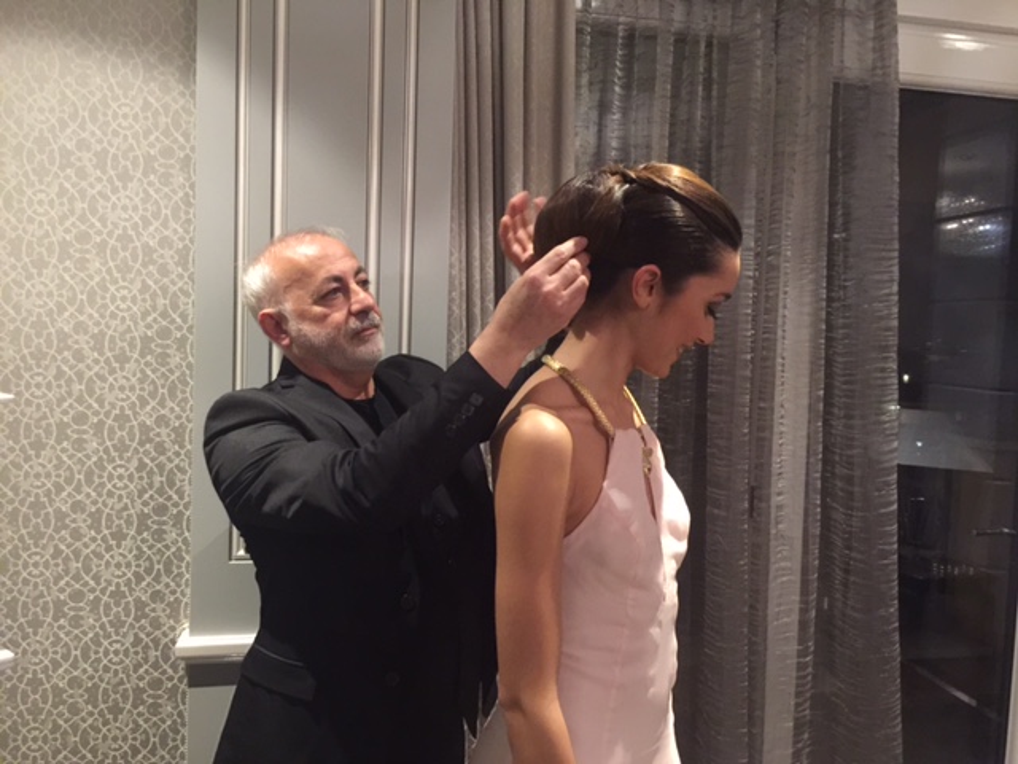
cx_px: 509
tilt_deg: -3.9
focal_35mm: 29
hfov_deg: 61.7
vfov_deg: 48.2
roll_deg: -2.4
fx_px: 853
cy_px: 382
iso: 200
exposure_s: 1/8
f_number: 2.2
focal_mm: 4.15
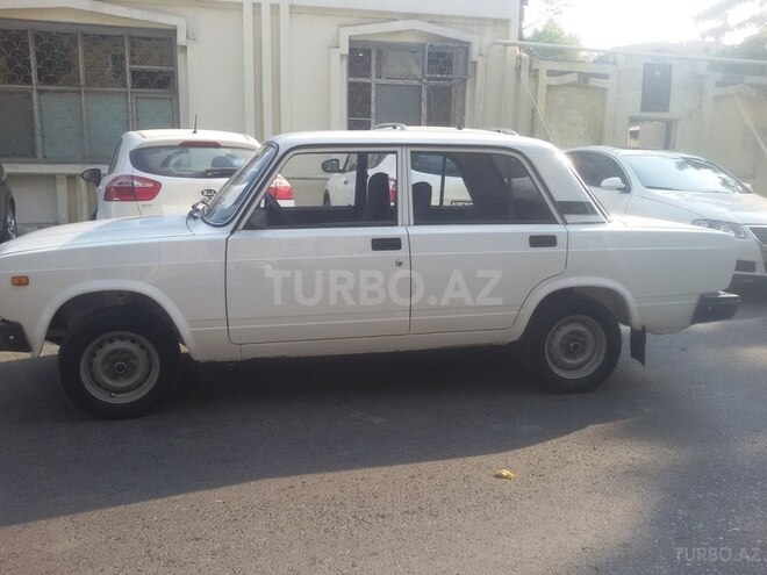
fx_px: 687
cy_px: 288
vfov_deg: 45.4
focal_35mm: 31
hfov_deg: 58.4
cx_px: 384
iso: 40
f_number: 2.4
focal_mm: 2.93
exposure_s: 1/242
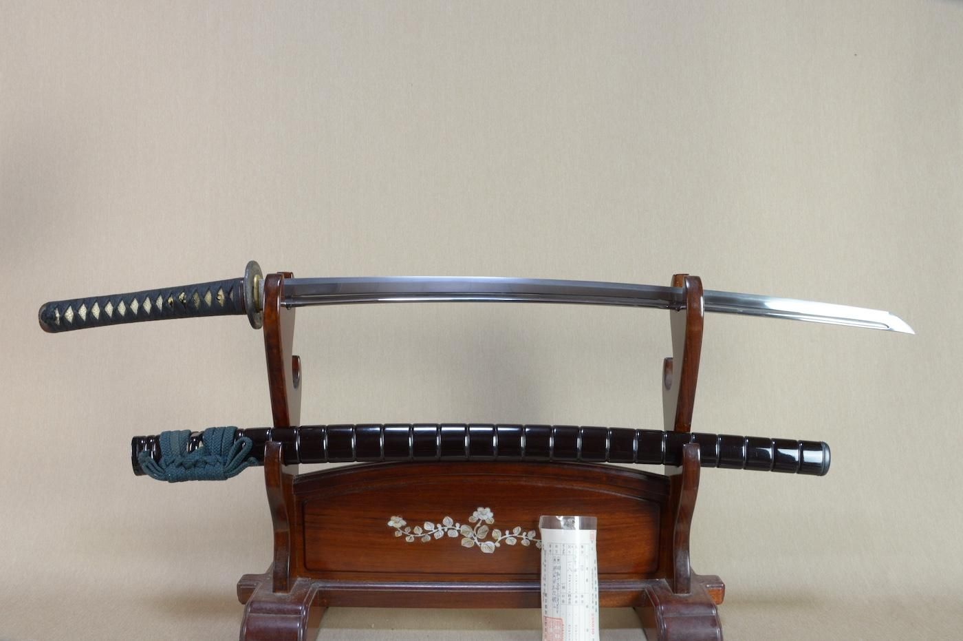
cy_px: 320
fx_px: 802
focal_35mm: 30
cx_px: 482
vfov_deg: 43.5
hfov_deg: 62.0
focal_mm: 20
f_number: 11
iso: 400
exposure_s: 1/2
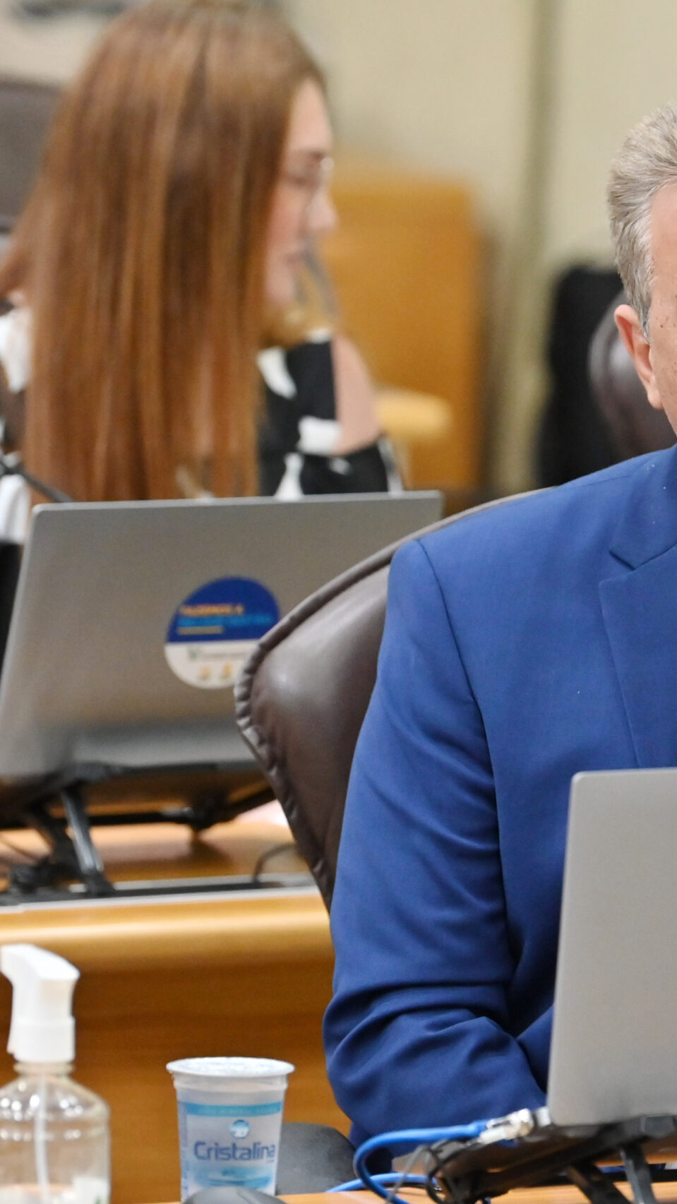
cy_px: 602
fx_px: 11298
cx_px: 723
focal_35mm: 354
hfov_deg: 3.4
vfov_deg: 6.1
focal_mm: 150
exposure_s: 1/250
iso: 2000
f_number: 3.2
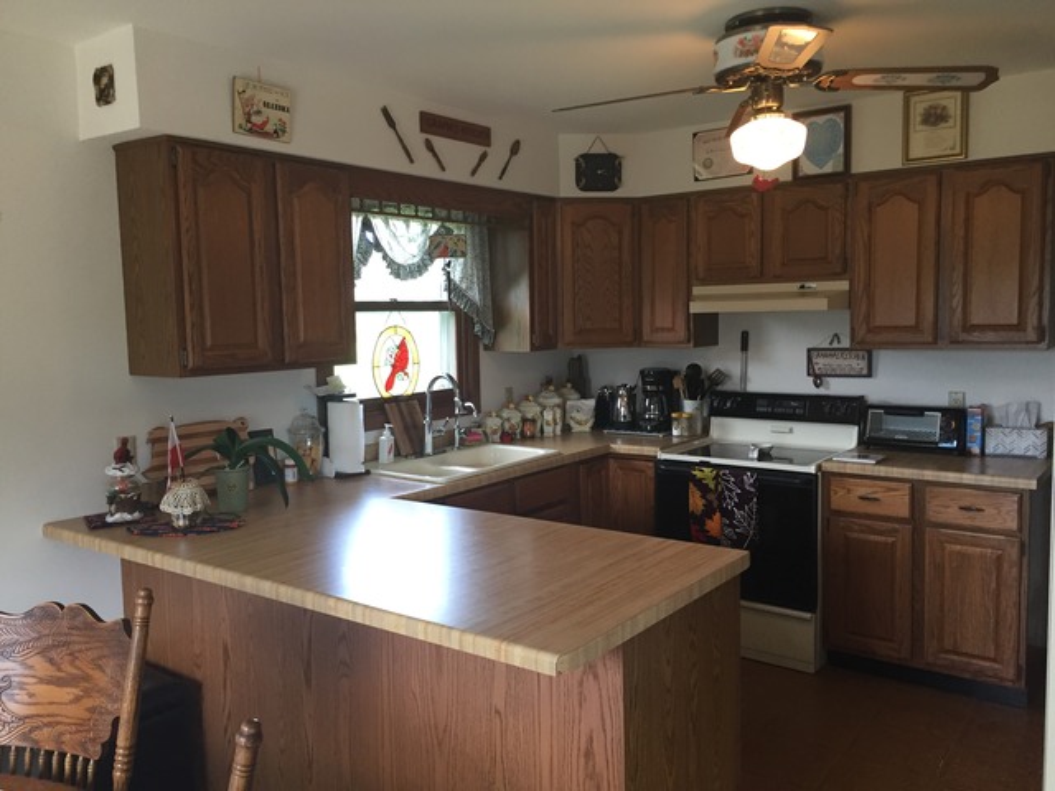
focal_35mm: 29
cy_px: 396
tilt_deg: -5.9
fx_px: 884
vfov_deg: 48.2
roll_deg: +0.9
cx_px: 528
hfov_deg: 61.7
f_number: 2.2
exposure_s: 1/30
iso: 50
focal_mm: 4.15
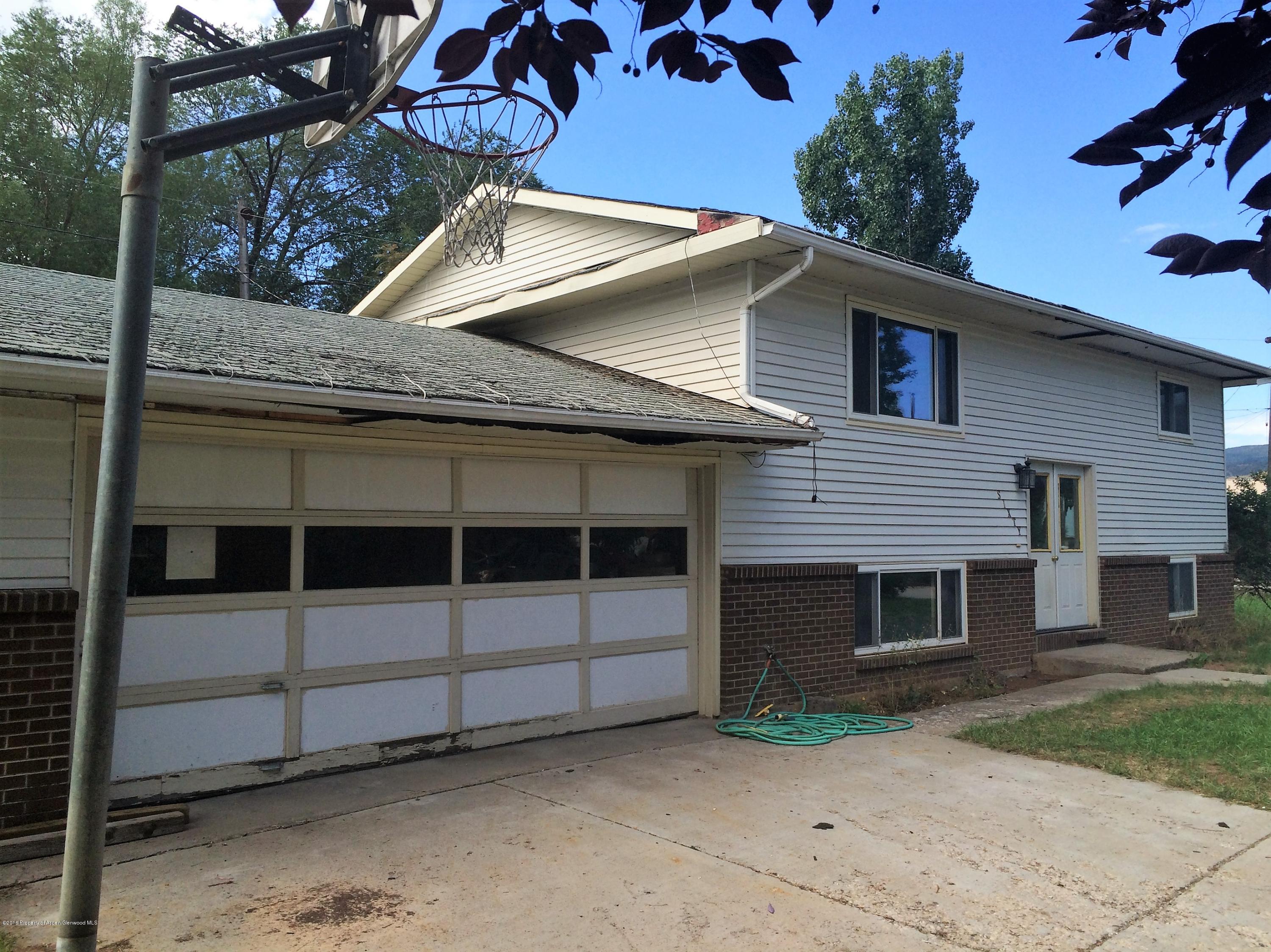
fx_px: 1064
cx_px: 636
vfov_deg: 48.2
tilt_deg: +1.9
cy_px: 476
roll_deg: +1.3
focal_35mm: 29
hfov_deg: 61.7
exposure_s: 1/733
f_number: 2.2
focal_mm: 4.15
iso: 32
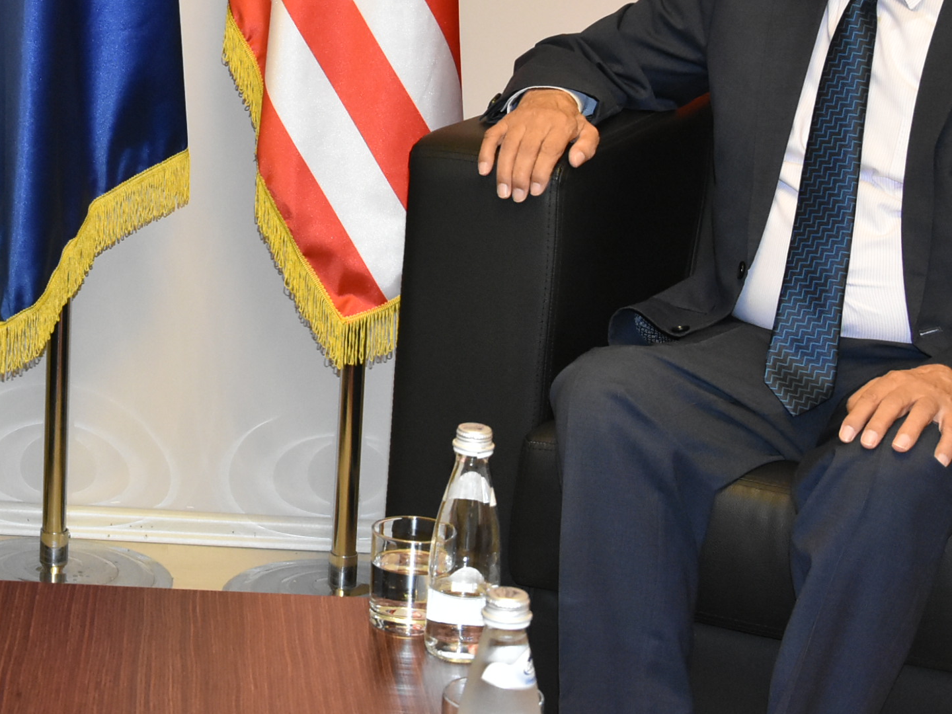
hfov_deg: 21.5
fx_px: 2475
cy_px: 112
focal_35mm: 90
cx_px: 168
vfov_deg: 16.3
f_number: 7.1
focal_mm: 30
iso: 2800
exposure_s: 1/100
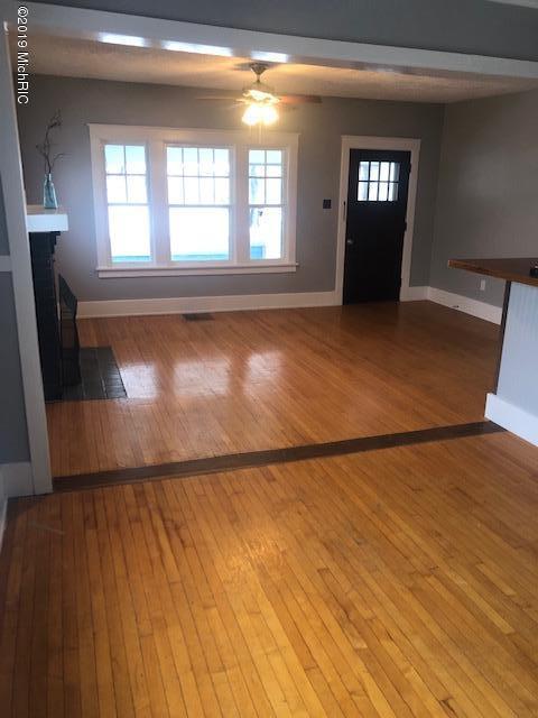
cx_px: 269
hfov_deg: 49.7
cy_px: 359
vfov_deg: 63.4
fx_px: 580
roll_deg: -1.0
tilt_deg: -16.4
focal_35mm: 28
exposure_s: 1/15
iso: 50
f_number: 1.8
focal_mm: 3.99
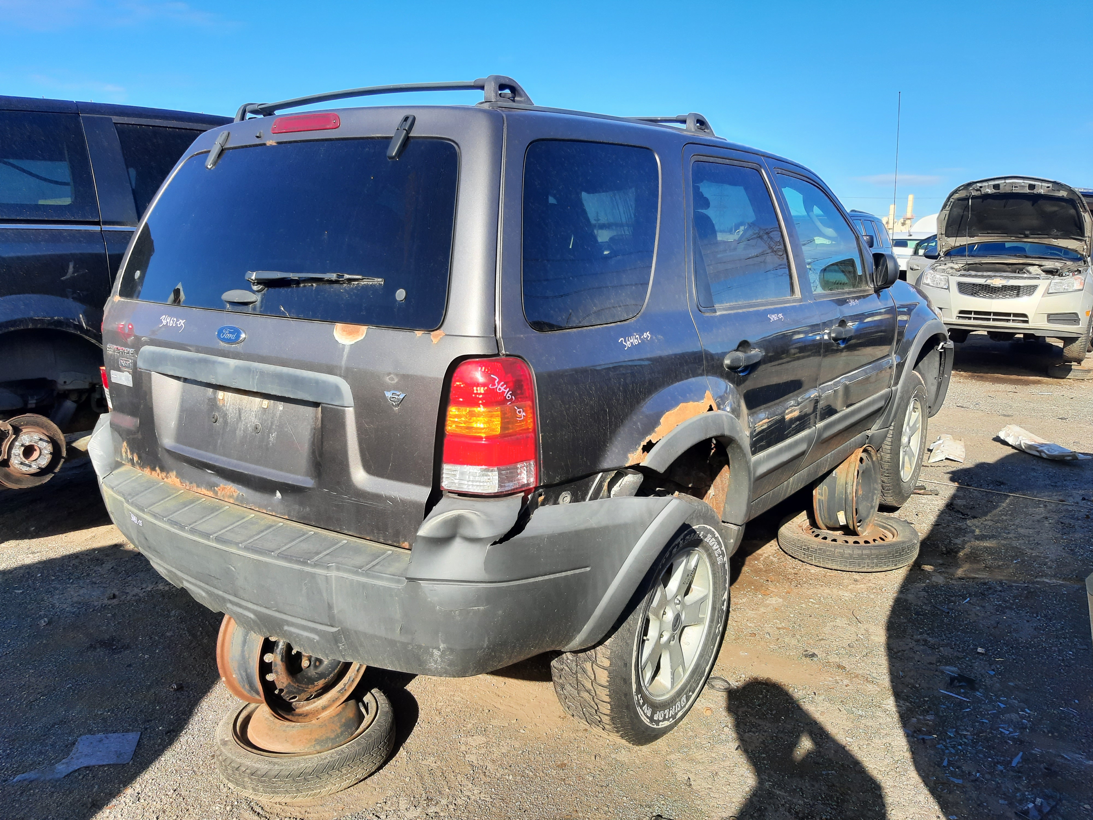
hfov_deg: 67.3
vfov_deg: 53.1
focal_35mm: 26
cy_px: 410
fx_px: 821
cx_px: 546
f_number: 1.7
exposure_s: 1/739
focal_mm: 3.92
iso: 40
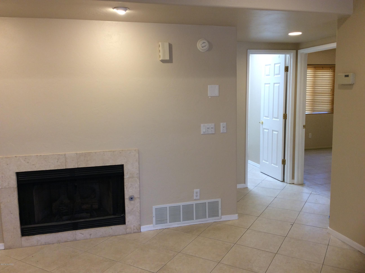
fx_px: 337
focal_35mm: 32
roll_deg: +2.1
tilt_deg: -8.1
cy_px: 136
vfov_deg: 44.1
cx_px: 182
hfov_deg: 56.9
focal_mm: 3.3
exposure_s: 1/24
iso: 50
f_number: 2.4
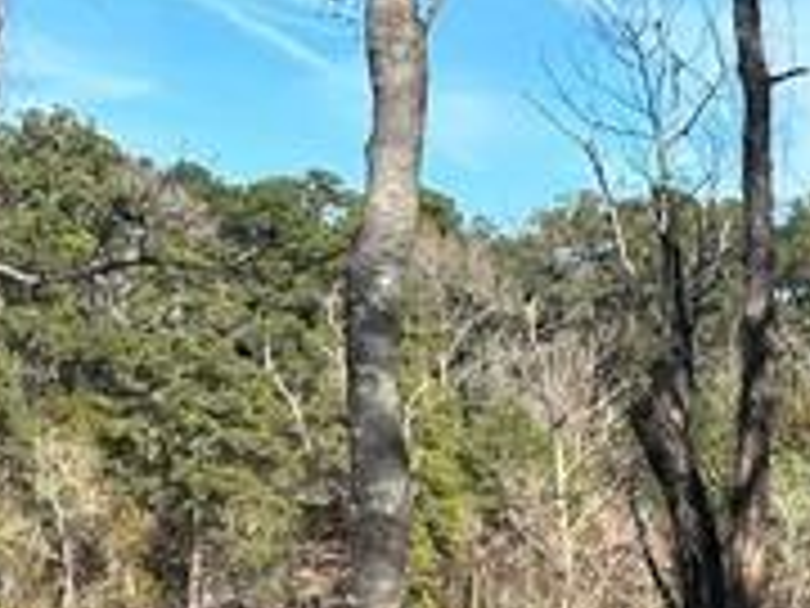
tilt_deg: +0.8
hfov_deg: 12.5
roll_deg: -0.4
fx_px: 3463
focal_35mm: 148
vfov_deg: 10.0
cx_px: 1336
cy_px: 495
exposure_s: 1/3571
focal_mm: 5.7
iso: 50
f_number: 1.5
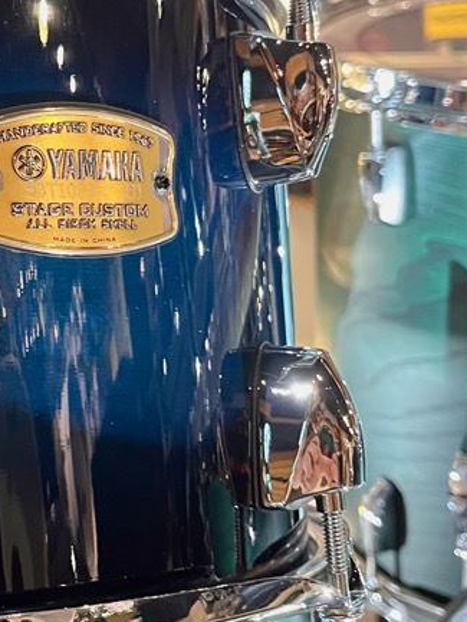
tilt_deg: -17.5
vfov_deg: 26.8
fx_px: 1294
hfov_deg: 19.9
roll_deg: +4.7
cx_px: 4
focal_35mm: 72
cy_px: 180
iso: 800
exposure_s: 1/30
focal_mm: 5.1
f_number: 1.6
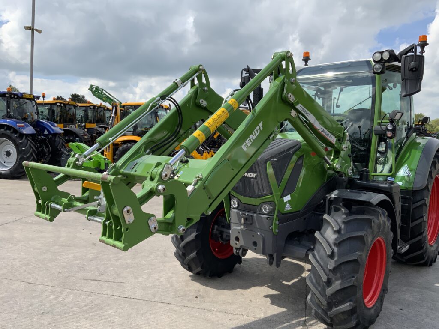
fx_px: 368
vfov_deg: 48.2
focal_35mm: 29
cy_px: 164
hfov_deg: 61.7
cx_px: 220
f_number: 1.8
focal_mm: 3
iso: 16
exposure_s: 1/1730
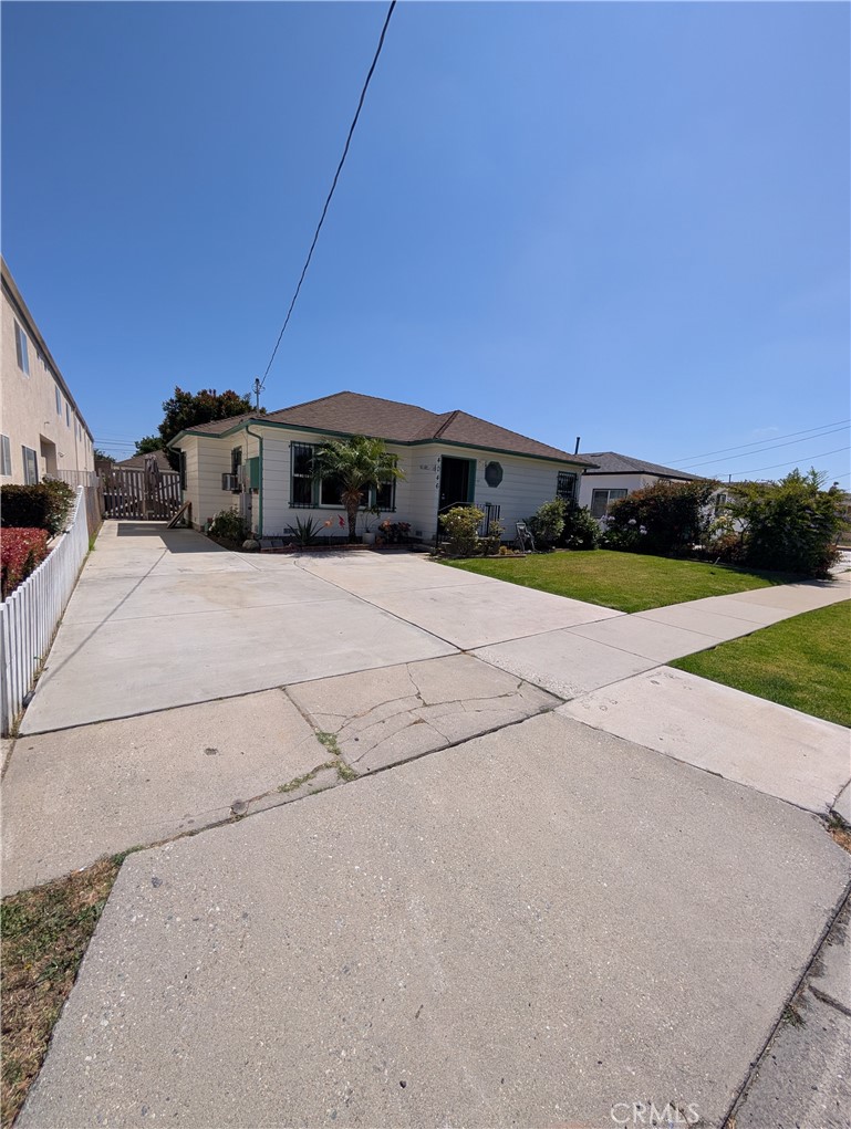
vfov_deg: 110.4
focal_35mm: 12
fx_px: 392
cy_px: 564
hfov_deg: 94.7
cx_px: 426
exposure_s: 1/4184
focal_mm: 2.02
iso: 53
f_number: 1.7
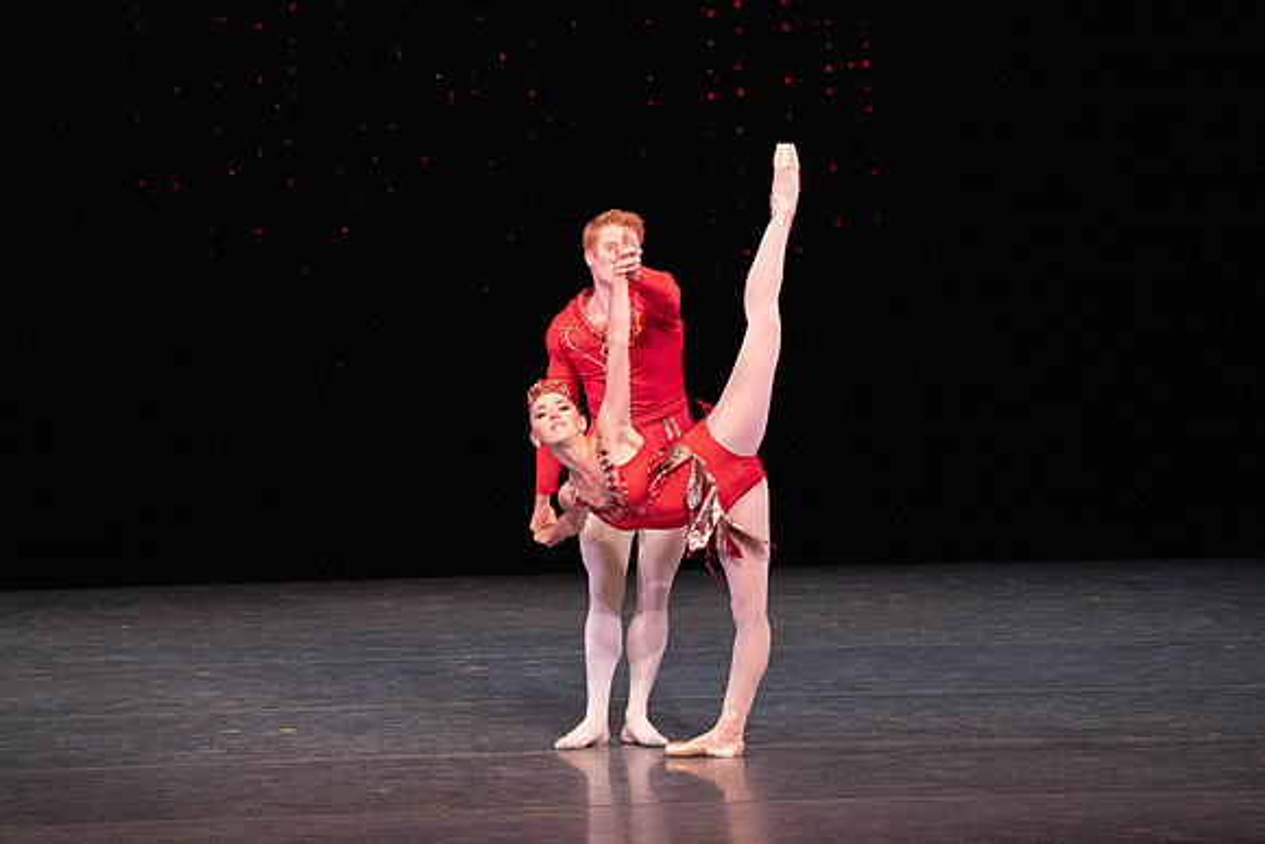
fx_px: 12125
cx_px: 632
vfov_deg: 4.0
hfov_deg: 6.0
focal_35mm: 345
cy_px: 422
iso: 16000
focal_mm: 345
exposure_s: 1/500
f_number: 11
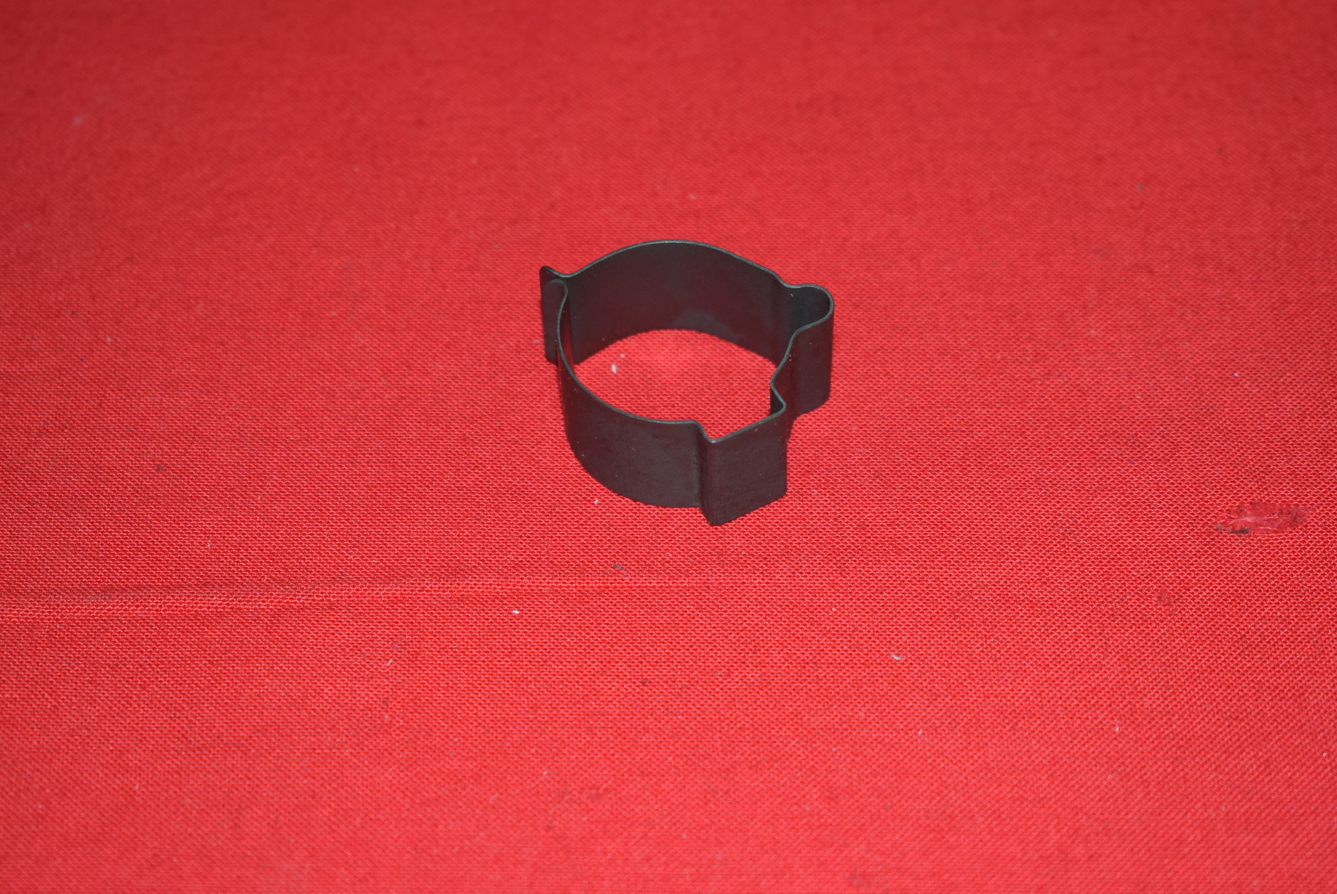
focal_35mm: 82
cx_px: 668
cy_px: 447
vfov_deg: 16.6
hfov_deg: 24.6
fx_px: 3066
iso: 640
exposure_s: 1/125
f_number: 5.6
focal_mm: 55
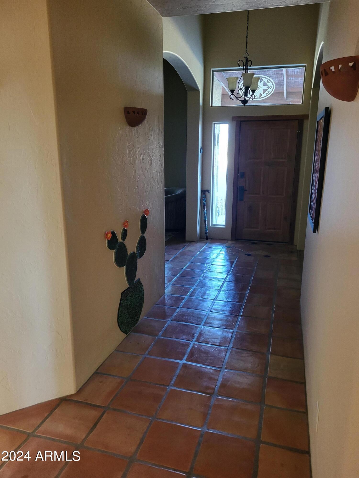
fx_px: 360
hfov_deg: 53.1
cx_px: 180
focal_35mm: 26
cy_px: 239
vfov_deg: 67.3
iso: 640
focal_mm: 5.4
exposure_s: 1/40
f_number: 1.8
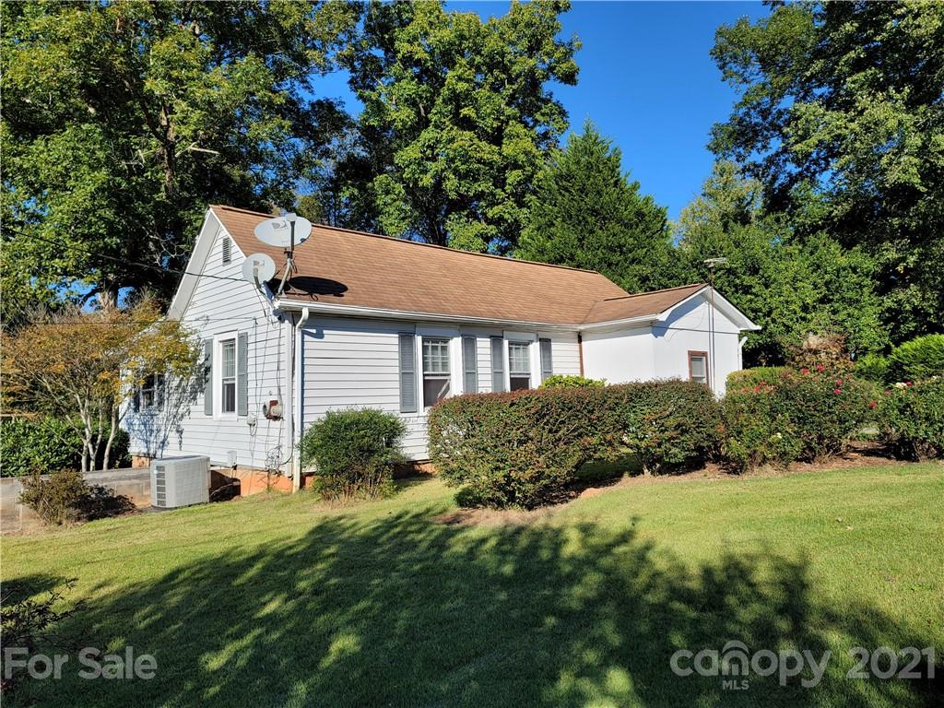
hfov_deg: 69.4
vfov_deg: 54.9
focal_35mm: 25
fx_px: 682
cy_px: 354
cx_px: 472
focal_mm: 7
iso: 20
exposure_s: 1/836
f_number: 1.8
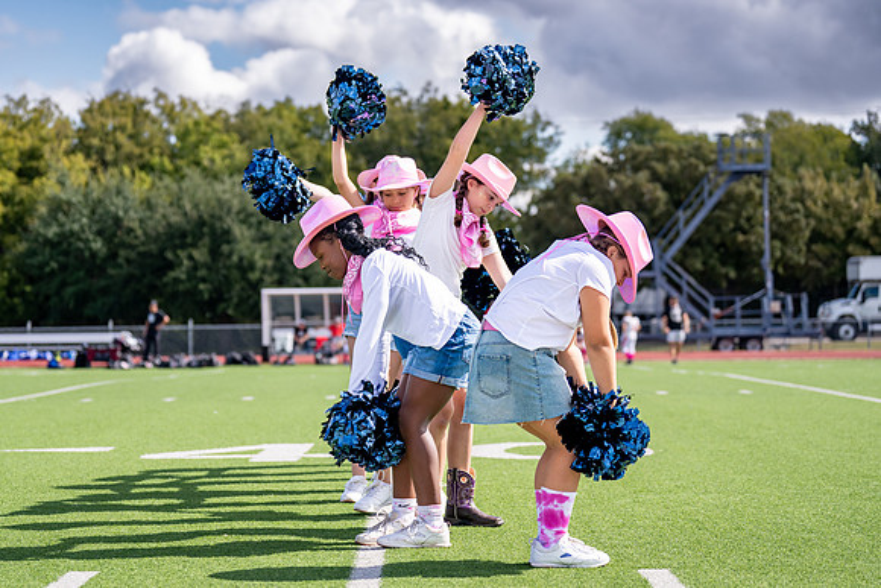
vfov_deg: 15.8
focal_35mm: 86
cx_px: 366
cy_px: 265
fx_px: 2116
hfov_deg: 23.5
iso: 250
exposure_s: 1/4000
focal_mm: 70
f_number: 2.8
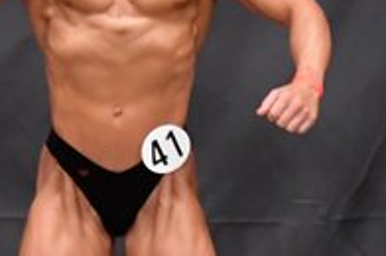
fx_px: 9527
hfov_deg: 2.3
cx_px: 176
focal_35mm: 890
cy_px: 213
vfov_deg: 1.5
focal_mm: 150
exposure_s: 1/400
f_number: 5.6
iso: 6400
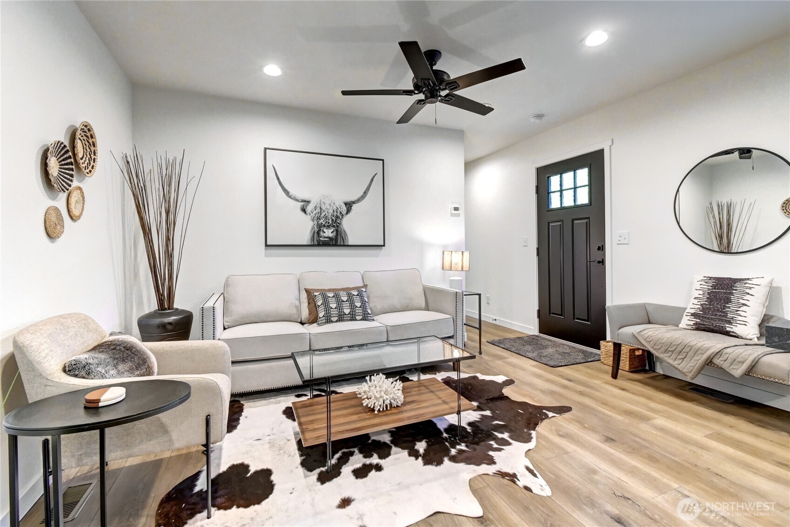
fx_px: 329
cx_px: 395
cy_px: 264
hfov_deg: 100.4
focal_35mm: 15
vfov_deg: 77.3
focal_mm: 10
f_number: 11
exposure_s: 1/6
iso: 3200
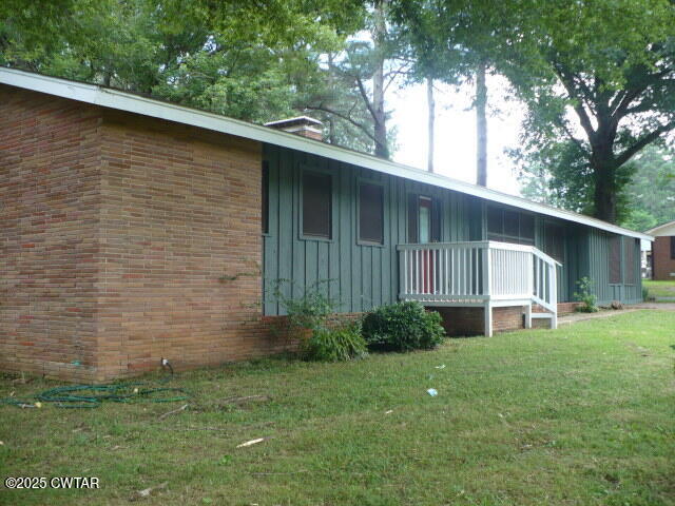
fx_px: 721
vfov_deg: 38.7
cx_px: 338
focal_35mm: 37
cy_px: 253
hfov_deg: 50.1
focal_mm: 6.1
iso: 100
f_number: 2.8
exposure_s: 1/60
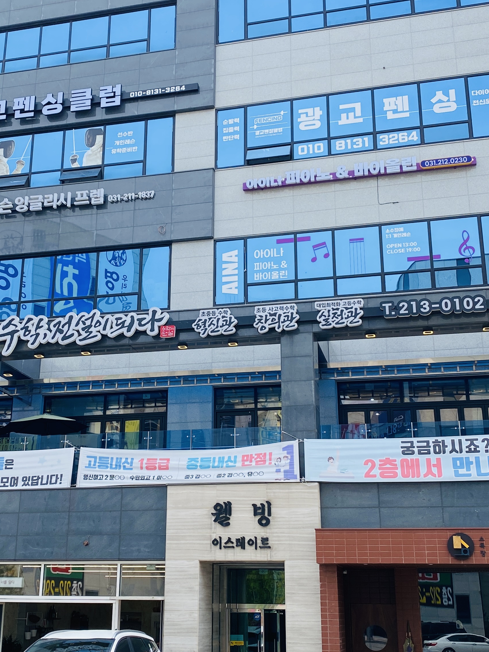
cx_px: 209
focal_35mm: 46
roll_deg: -1.0
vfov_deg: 41.2
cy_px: 314
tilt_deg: +20.3
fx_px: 867
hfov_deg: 31.5
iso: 32
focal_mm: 4.25
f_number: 1.8
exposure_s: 1/949
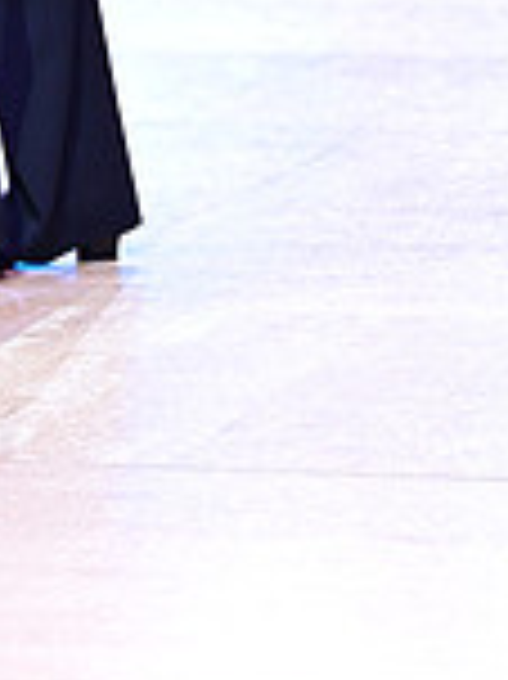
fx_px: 6231
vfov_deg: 6.1
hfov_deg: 4.6
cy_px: -473
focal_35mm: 318
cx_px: -229
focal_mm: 86
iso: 1600
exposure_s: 1/320
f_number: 2.8
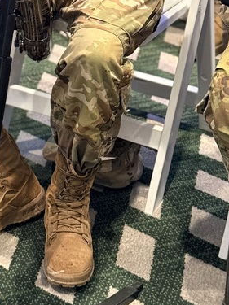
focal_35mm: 131
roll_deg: +0.7
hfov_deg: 11.2
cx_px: -5
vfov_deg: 14.6
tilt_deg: -21.2
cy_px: -48
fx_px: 1156
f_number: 1.78
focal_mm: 6.76
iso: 400
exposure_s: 1/40
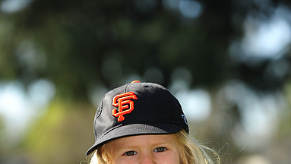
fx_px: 1591
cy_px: 212
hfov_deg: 10.5
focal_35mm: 206
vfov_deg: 5.9
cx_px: 145
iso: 200
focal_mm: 130
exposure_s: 1/800
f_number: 4.5
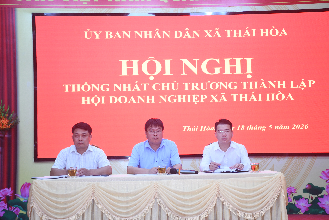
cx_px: 164
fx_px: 612
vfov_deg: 20.3
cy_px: 110
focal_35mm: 67
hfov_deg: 30.1
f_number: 4.5
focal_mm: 45
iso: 1250
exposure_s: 1/100
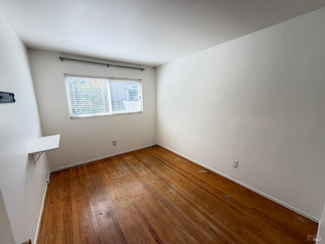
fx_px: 131
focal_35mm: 14
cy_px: 122
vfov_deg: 85.7
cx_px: 162
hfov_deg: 102.1
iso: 200
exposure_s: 1/121
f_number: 2.2
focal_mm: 2.22
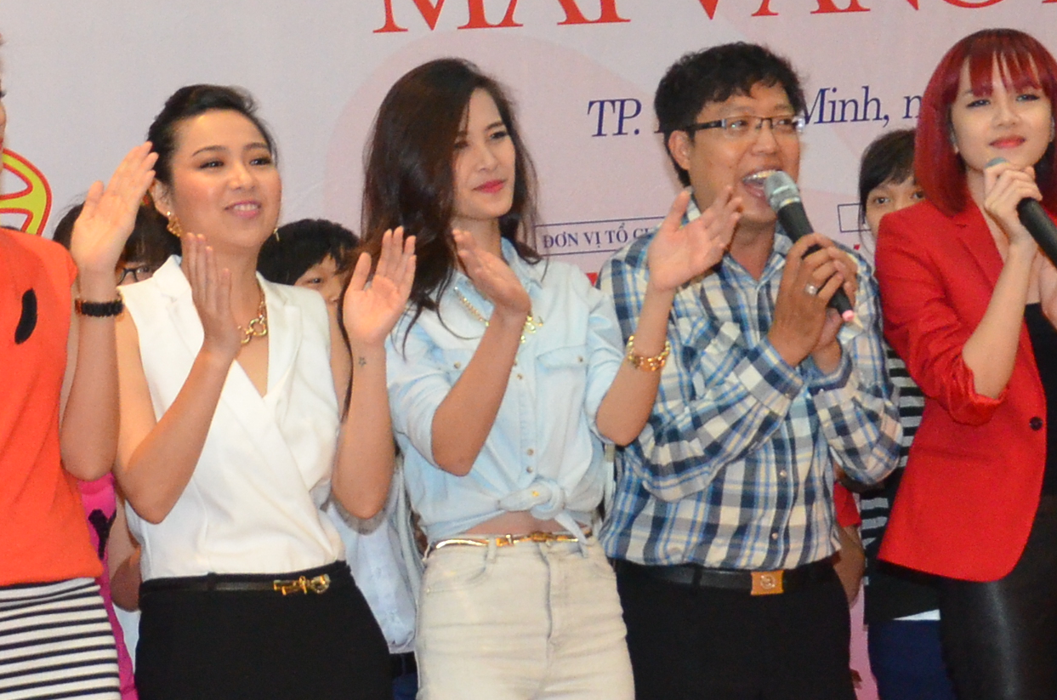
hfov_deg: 17.7
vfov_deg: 11.7
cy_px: 500
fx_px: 3398
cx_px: 486
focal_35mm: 116
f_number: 4
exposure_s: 1/160
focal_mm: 26
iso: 2500
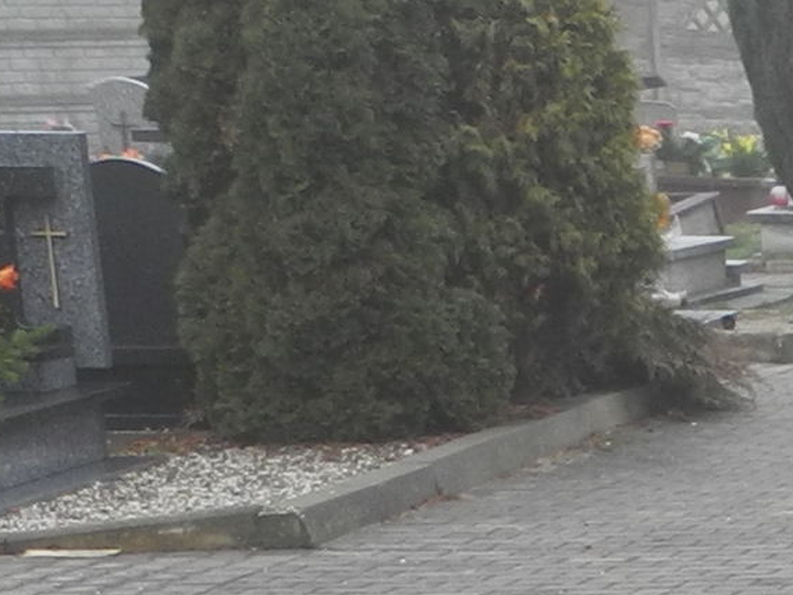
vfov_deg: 5.7
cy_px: 1791
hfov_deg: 7.5
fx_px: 5569
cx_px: 1985
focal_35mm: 243
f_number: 3.2
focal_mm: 8.1
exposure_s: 1/125
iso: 100
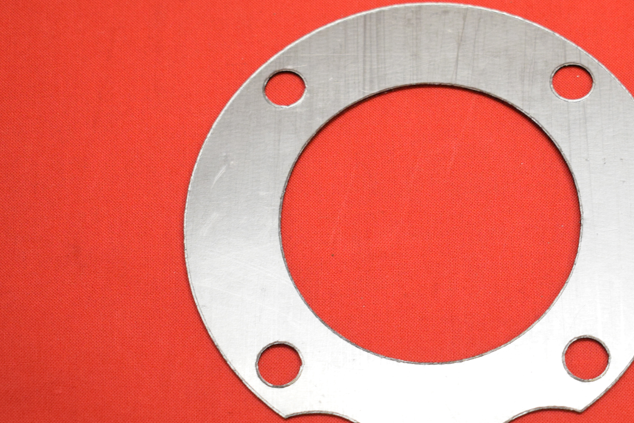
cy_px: 204
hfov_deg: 21.1
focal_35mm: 96
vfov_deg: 14.3
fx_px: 1691
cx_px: 445
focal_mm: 40
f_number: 5
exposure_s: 1/125
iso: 1600
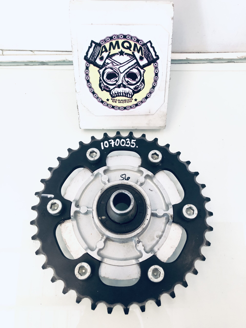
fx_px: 265
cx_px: 123
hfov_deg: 49.7
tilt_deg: -66.0
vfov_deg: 63.4
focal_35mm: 28
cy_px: 164
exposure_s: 1/13
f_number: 1.8
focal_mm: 3.99
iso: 100
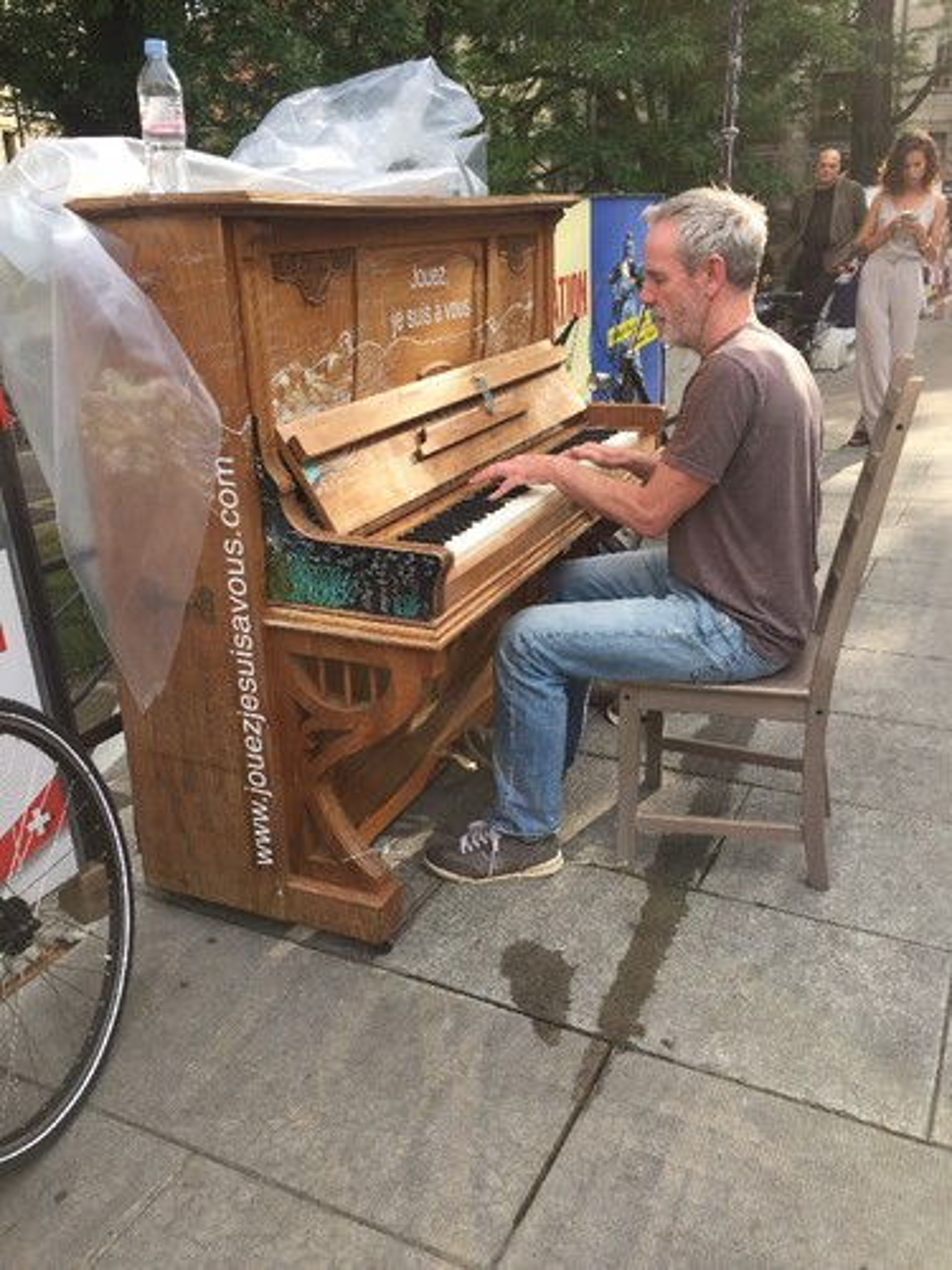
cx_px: 476
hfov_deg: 48.2
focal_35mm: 29
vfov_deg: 61.7
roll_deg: +0.1
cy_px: 635
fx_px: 1063
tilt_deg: -20.5
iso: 32
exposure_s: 1/252
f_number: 2.2
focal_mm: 4.15
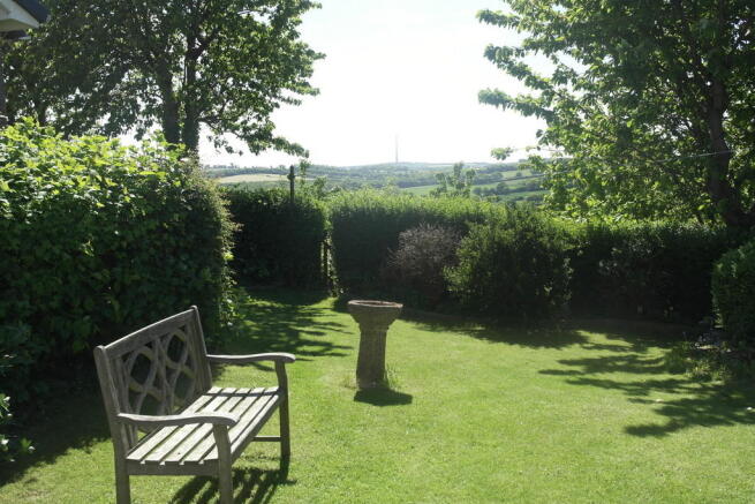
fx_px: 629
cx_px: 378
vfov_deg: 43.6
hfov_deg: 61.9
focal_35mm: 30
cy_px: 252
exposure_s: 1/180
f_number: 7.1
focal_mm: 20
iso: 100
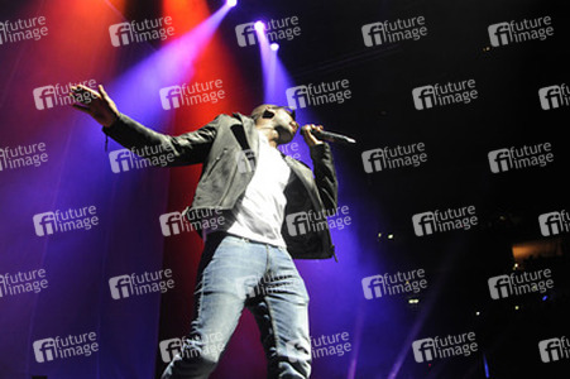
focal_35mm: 28
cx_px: 285
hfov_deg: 65.5
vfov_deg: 46.3
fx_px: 443
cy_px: 190
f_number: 5
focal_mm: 28
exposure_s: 1/125
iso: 3200
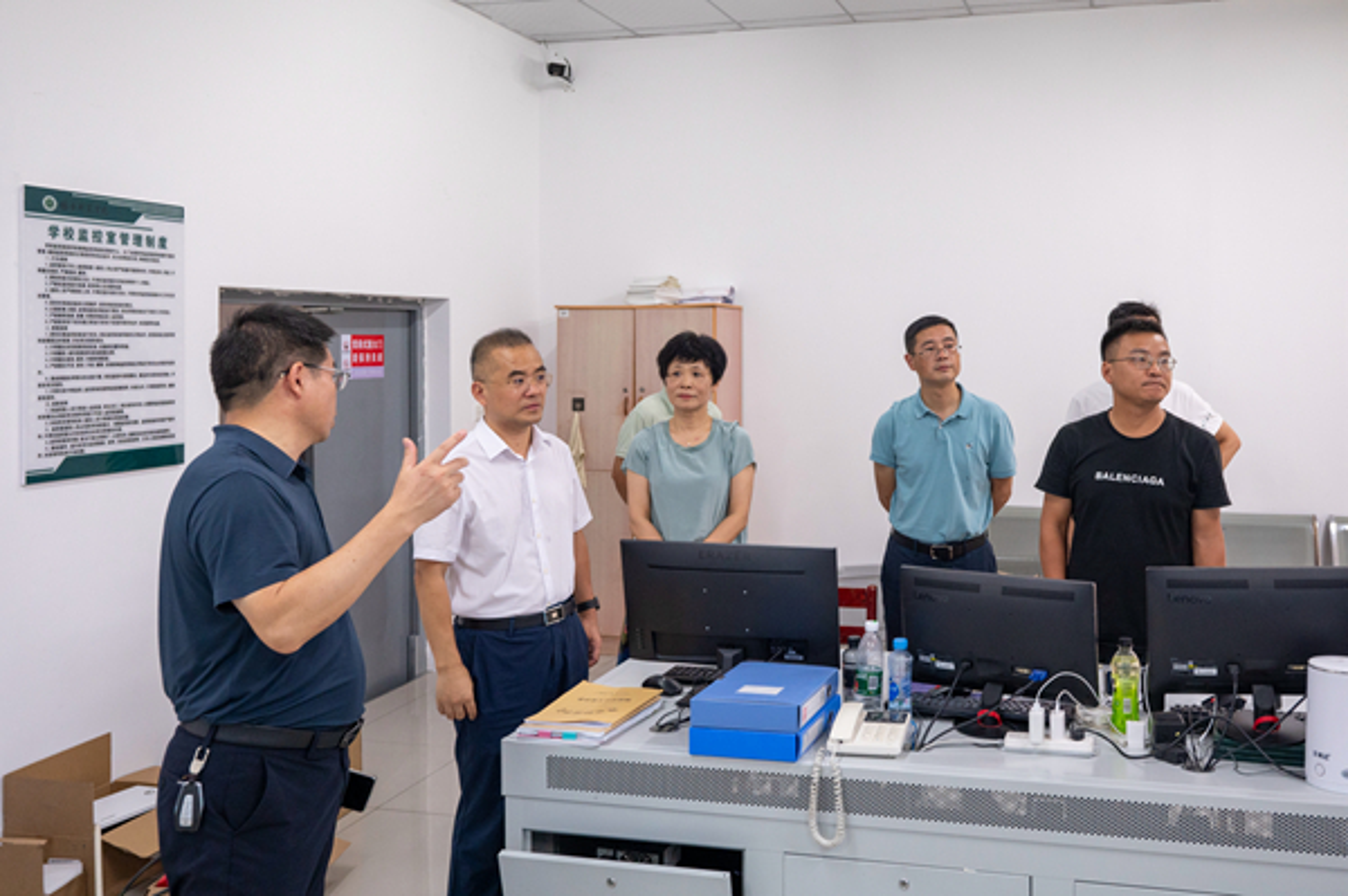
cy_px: 448
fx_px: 1104
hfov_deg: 62.8
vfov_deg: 44.2
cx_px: 674
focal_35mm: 30
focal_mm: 29.5
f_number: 4.5
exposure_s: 1/160
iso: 1600
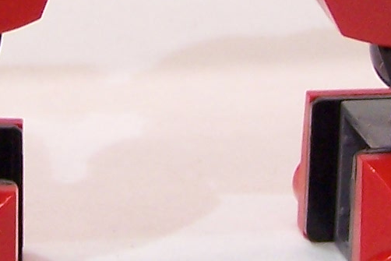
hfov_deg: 8.0
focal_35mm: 256
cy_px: -214
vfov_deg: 5.3
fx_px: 2781
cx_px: -32
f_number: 3
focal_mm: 8
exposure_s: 1/10
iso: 140
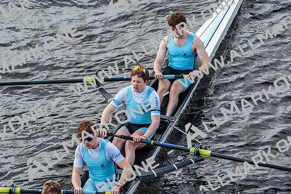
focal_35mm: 308
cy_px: 97
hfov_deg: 6.7
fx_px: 2489
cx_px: 138
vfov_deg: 4.5
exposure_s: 1/1250
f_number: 5.6
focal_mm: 282
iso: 1000
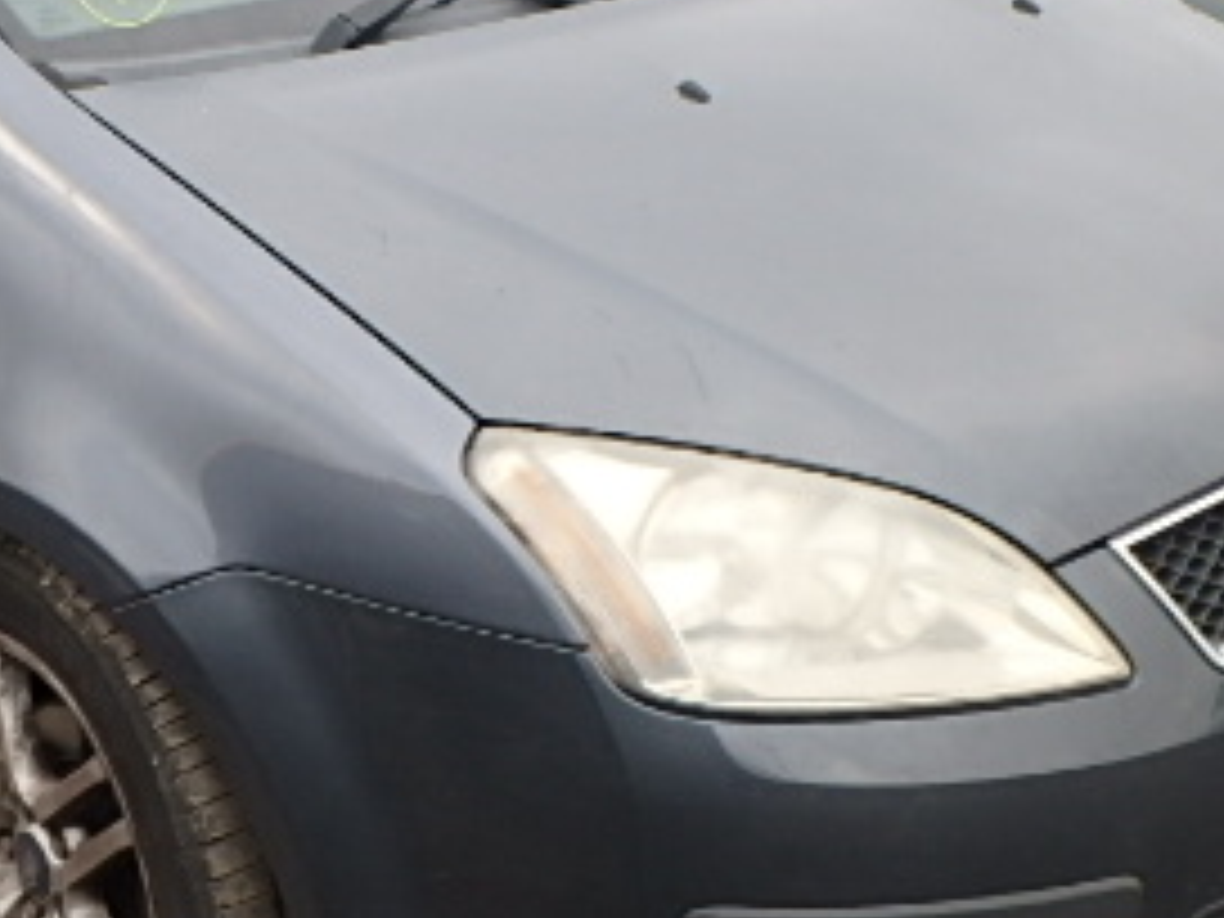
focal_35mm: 73
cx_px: 324
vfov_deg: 20.1
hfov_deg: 26.4
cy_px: 328
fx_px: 2581
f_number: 4.7
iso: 125
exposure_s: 1/80
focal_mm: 5.6
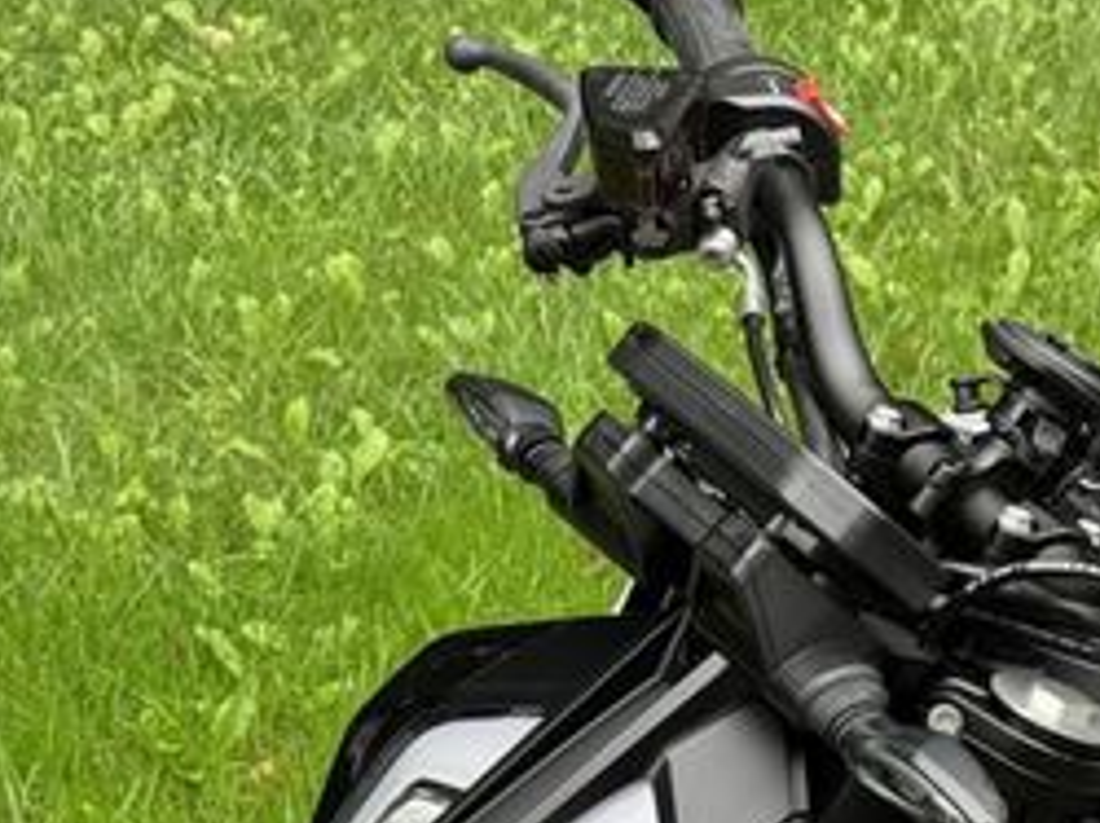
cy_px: 665
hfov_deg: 15.4
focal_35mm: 123
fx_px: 3905
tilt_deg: -21.0
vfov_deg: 12.0
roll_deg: -1.0
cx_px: 1382
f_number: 1.78
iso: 64
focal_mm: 6.76
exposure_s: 1/121
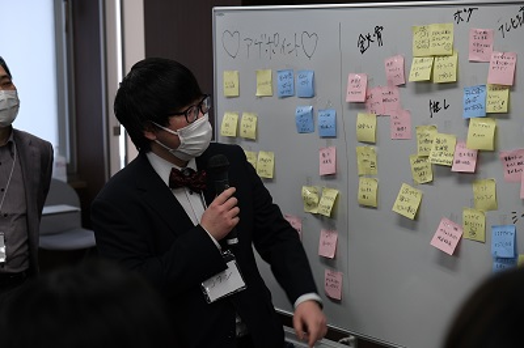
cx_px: 262
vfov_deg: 16.4
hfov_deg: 24.5
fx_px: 1207
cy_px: 174
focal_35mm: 83
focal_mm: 55
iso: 640
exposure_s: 1/160
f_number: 4
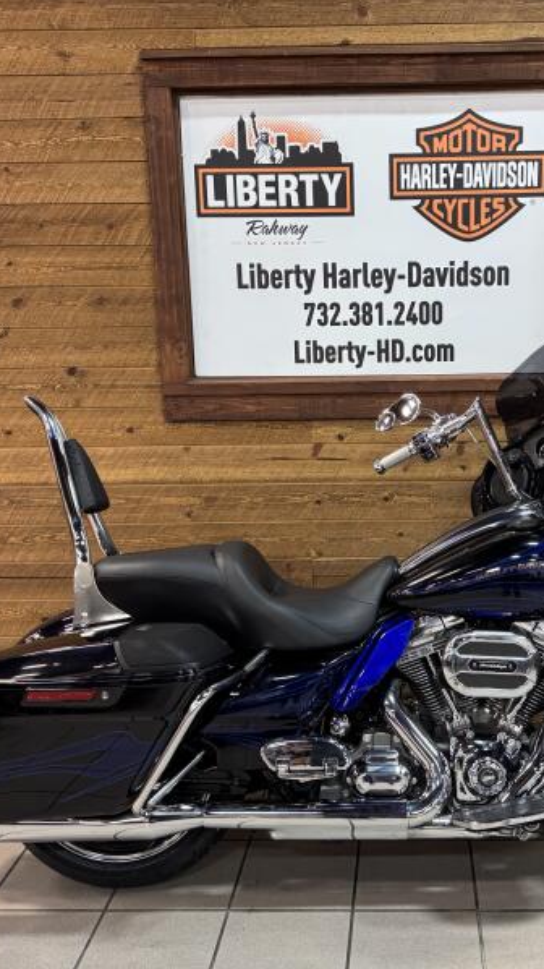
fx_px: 898
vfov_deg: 56.6
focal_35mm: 35
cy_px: 484
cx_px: 398
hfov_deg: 33.1
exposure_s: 1/60
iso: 320
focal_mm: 6.76
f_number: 1.78
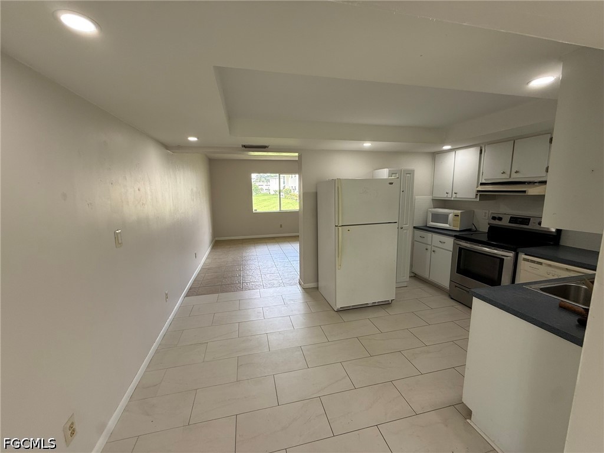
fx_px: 244
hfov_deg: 102.1
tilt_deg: -8.1
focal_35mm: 14
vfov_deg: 85.7
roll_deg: +0.9
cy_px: 226
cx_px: 302
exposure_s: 1/99
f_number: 2.2
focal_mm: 2.22
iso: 64
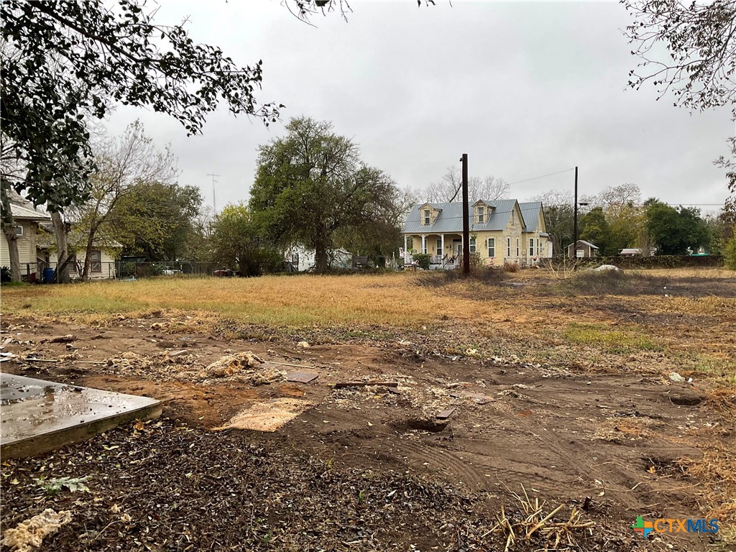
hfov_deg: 61.7
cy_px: 276
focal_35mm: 29
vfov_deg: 48.2
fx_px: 617
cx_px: 368
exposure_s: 1/122
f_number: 1.8
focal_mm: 3
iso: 20
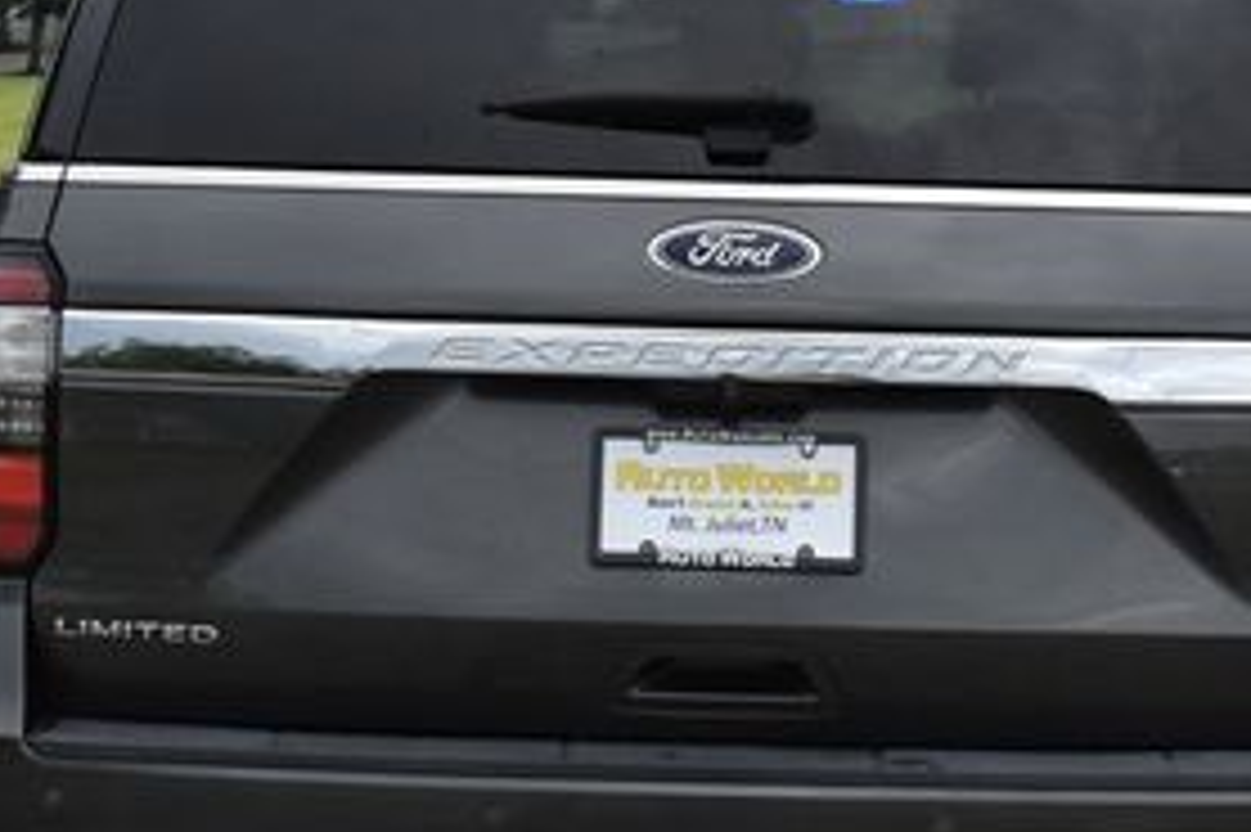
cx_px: 783
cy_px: 286
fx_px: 5522
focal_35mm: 159
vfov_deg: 8.6
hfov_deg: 12.9
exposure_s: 1/160
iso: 800
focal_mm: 46
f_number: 5.3
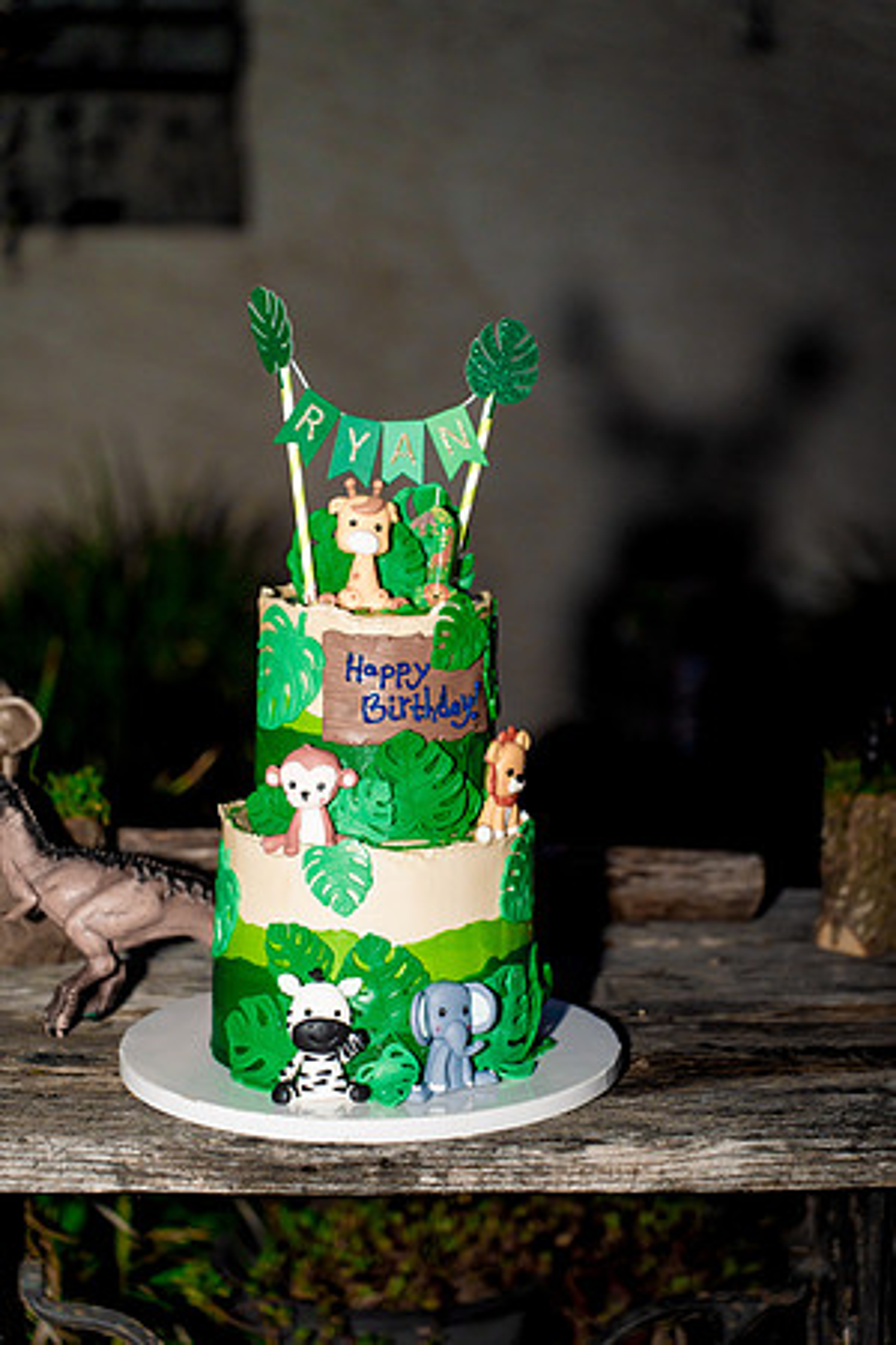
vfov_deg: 27.0
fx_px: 2800
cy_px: 672
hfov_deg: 18.2
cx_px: 448
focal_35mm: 75
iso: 2000
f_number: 3.2
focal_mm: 75
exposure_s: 1/200
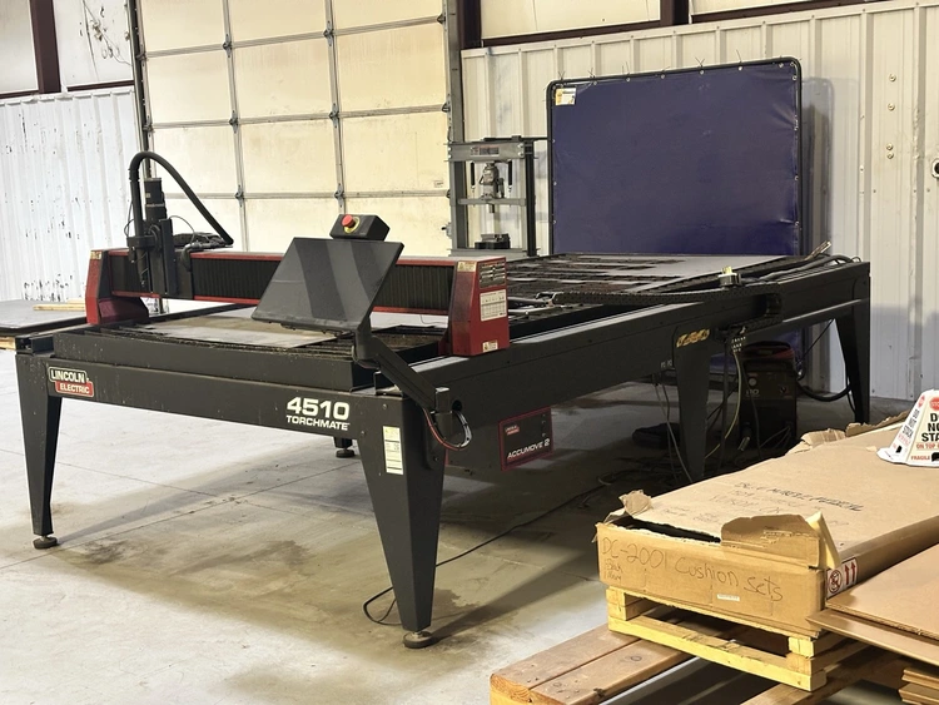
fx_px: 1302
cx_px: 470
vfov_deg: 30.3
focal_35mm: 48
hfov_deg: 39.6
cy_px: 352
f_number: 1.78
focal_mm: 6.86
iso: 500
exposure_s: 1/30
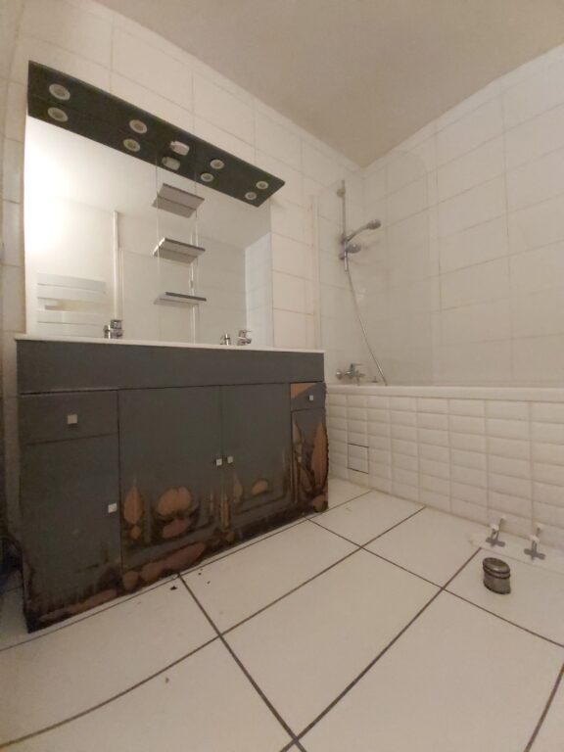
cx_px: 282
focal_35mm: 12
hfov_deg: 94.5
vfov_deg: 110.5
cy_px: 376
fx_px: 261
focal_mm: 1.42
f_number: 2.2
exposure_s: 1/25
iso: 640
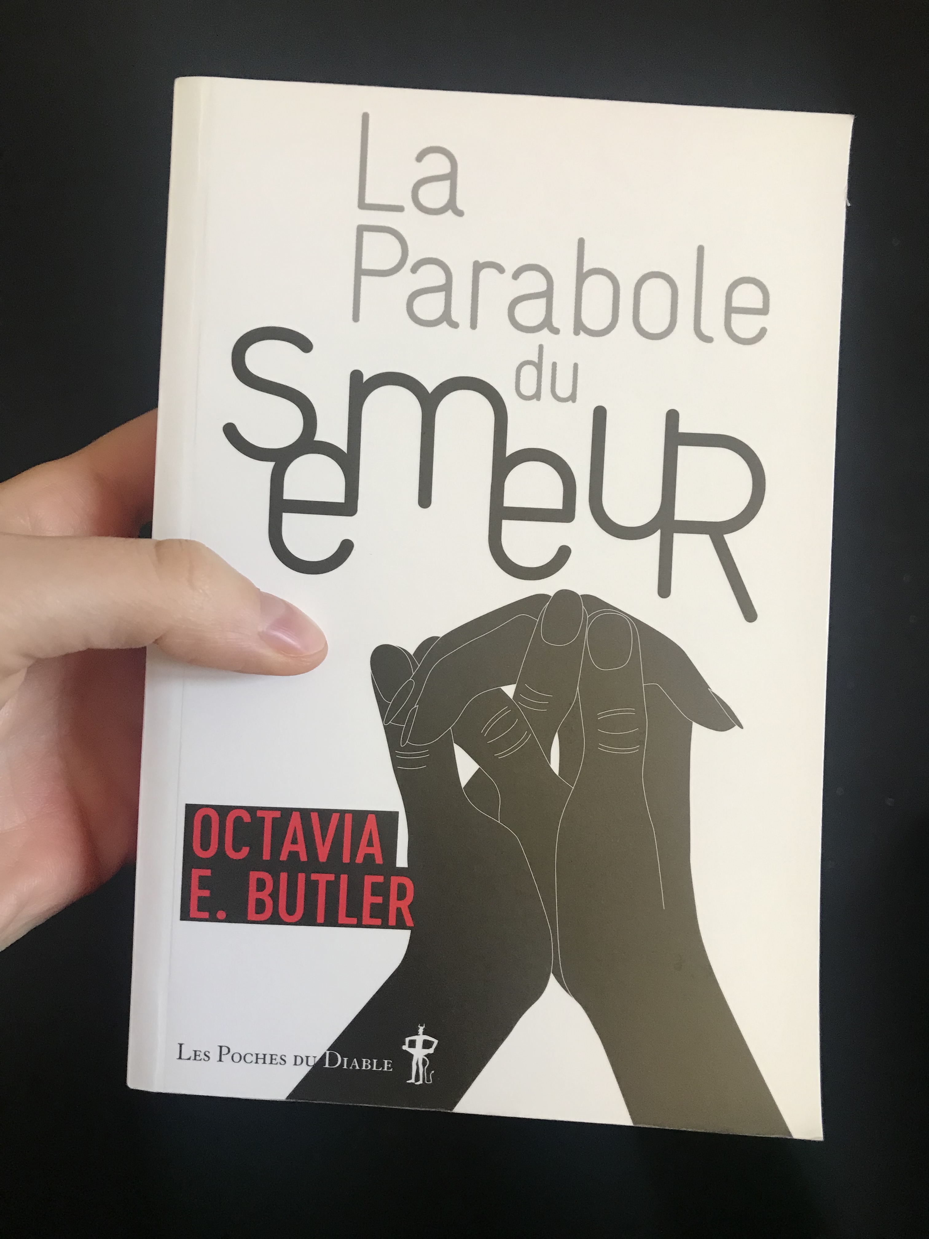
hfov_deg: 49.7
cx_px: 464
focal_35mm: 28
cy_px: 620
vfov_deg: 63.4
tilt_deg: -82.0
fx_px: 1002
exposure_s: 1/17
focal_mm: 3.99
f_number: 1.8
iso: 50
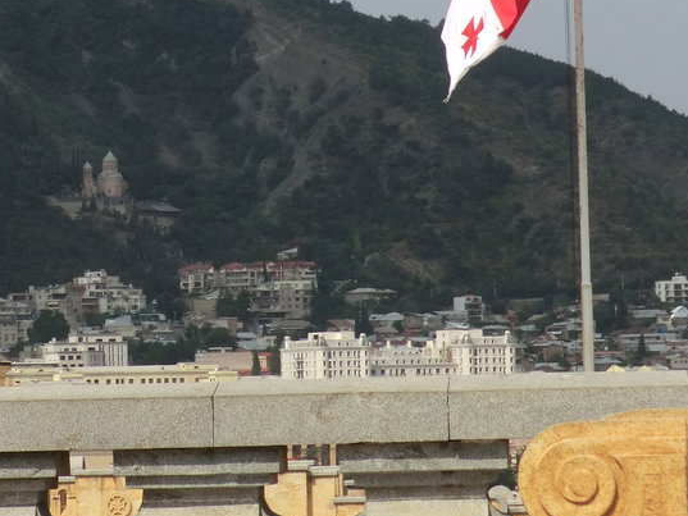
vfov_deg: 7.5
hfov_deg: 9.9
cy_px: 169
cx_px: 102
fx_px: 3956
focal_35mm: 199
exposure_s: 1/800
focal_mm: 16
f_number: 4.8
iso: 80
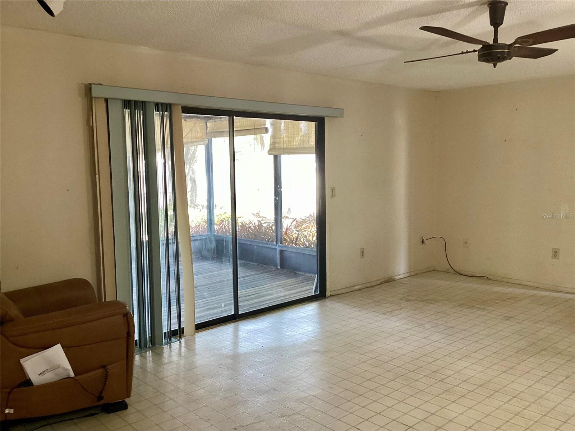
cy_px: 216
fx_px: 515
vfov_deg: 45.4
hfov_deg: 58.4
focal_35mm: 31
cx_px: 288
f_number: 2.4
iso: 200
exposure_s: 1/60
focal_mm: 3.3
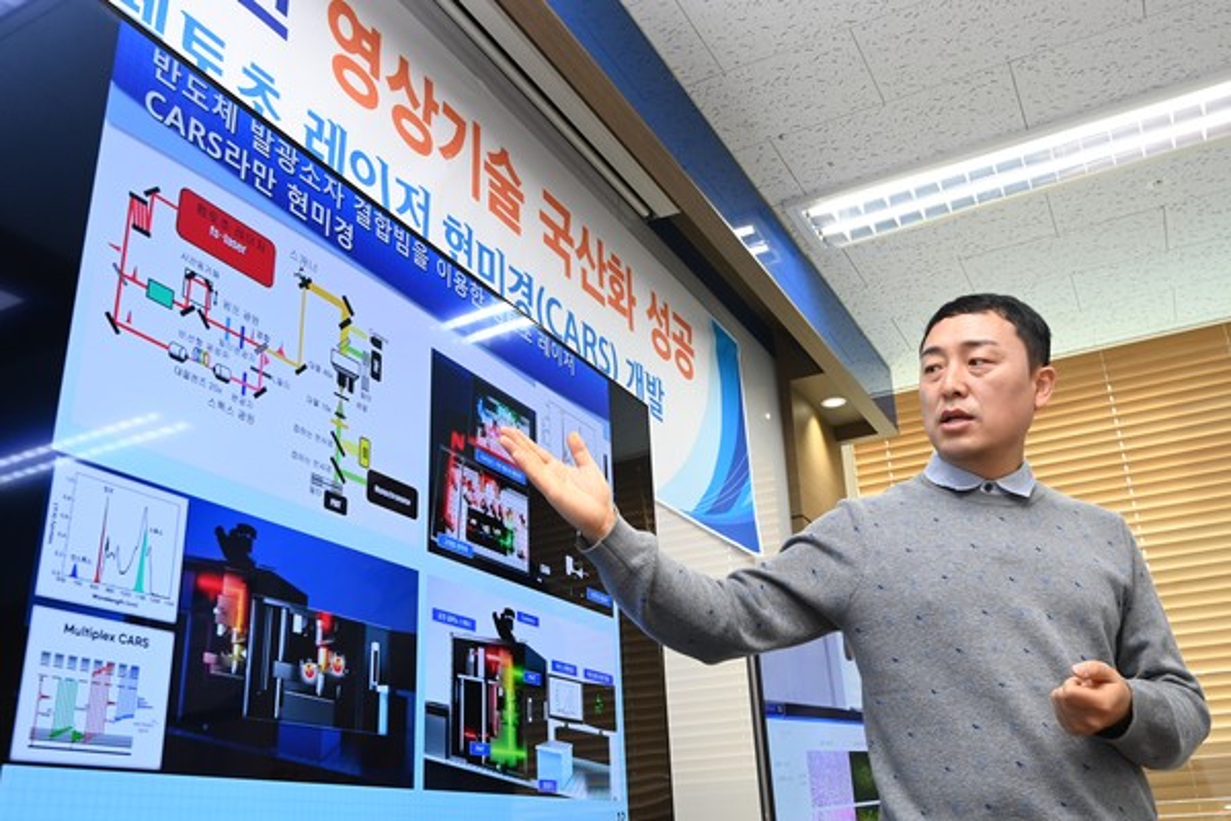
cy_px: 410
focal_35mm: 29
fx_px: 992
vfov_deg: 45.0
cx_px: 616
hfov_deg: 63.7
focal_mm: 29
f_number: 7.1
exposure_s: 1/60
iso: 1600
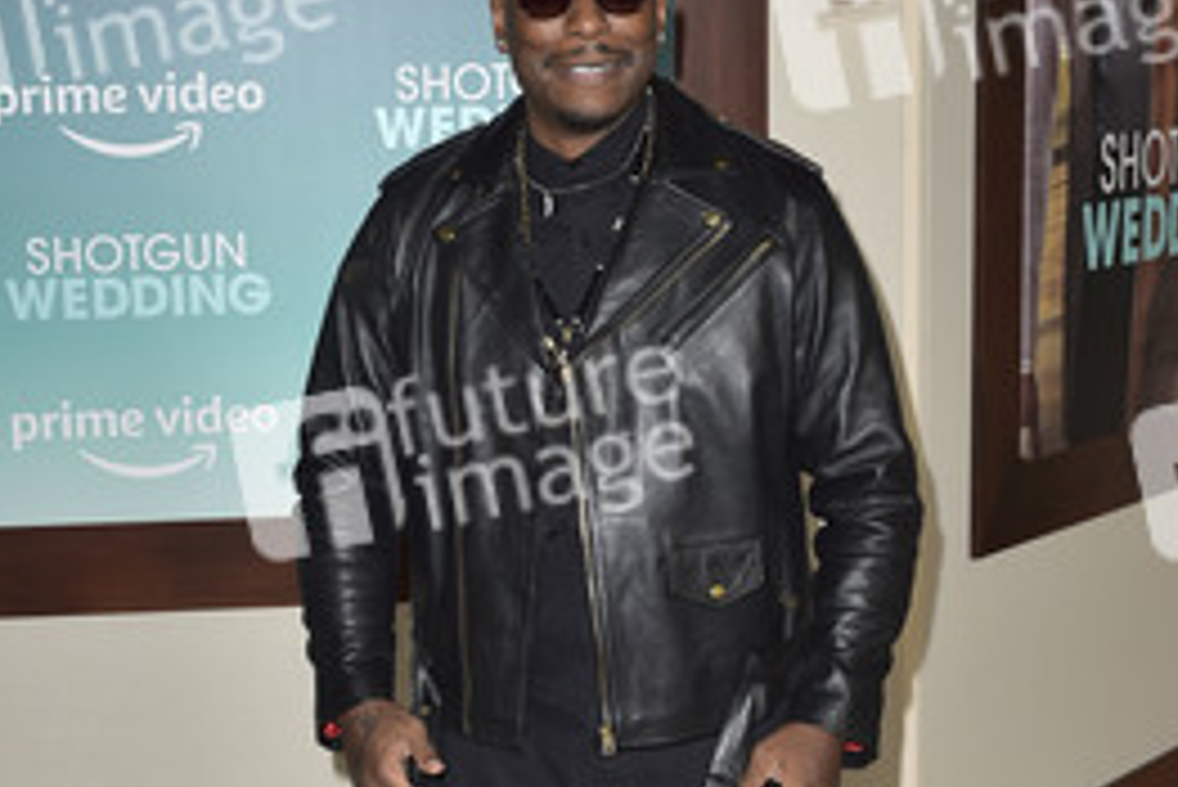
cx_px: 596
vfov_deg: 22.9
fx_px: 1899
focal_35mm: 58
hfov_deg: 34.5
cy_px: 679
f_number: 6.3
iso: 400
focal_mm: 38
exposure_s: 1/250
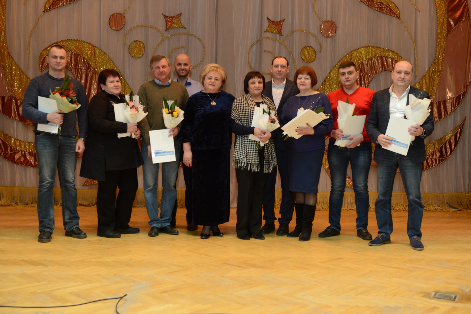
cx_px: 236
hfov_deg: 48.5
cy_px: 157
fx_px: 523
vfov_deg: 33.4
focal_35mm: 40
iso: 1600
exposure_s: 1/40
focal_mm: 40
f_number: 4
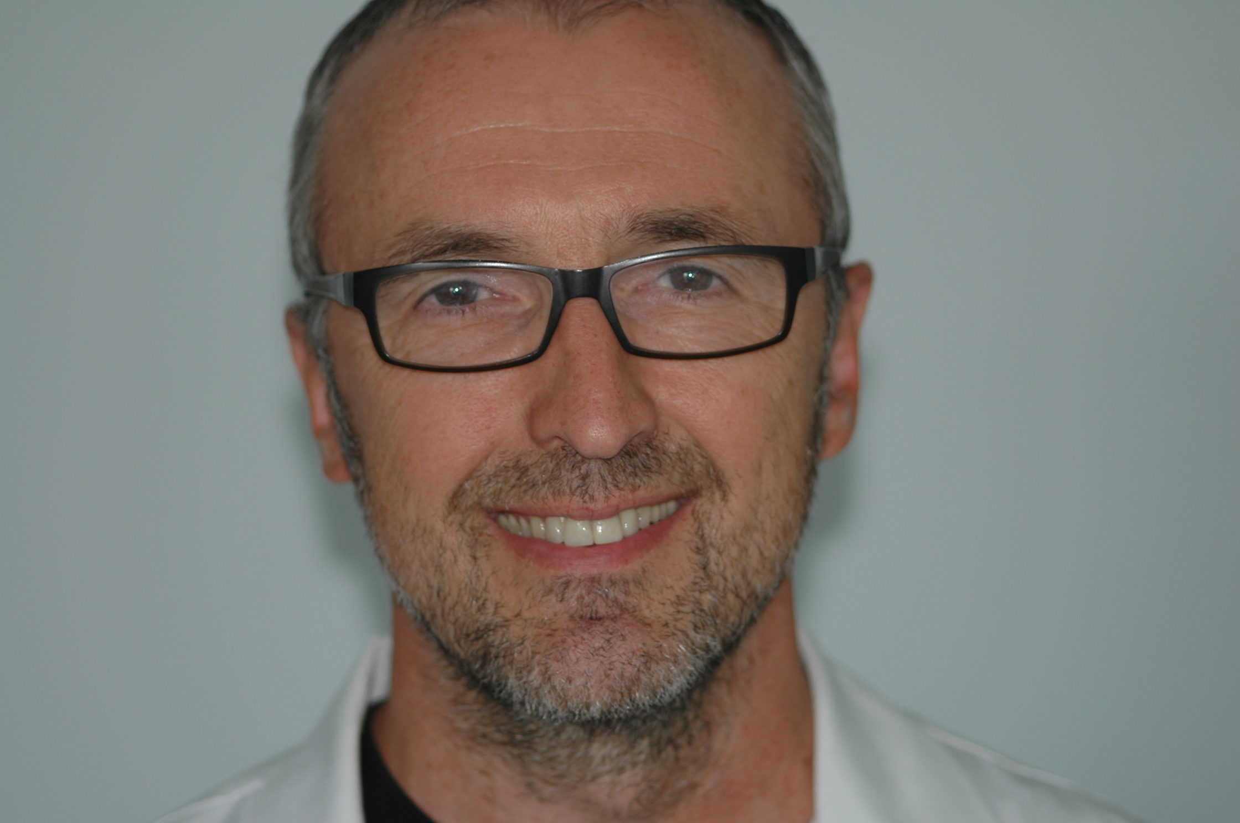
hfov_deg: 13.1
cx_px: 620
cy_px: 412
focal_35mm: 158
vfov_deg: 8.7
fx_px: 5419
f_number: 3.2
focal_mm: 105
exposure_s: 1/60
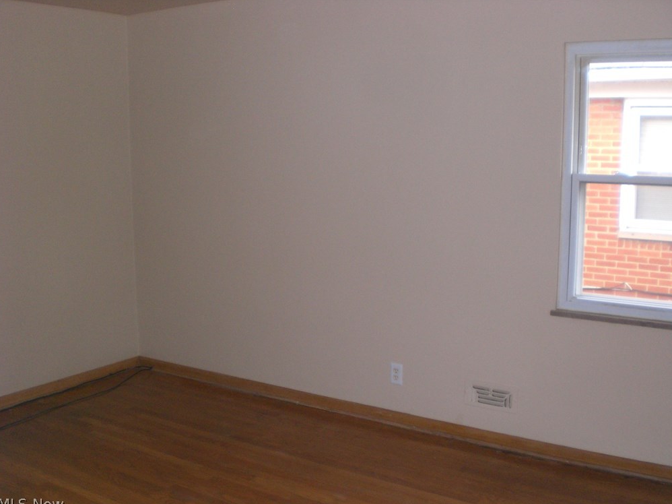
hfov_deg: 47.9
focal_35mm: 39
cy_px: 257
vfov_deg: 36.8
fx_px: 757
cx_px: 339
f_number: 3.1
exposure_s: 1/60
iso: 200
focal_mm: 6.3
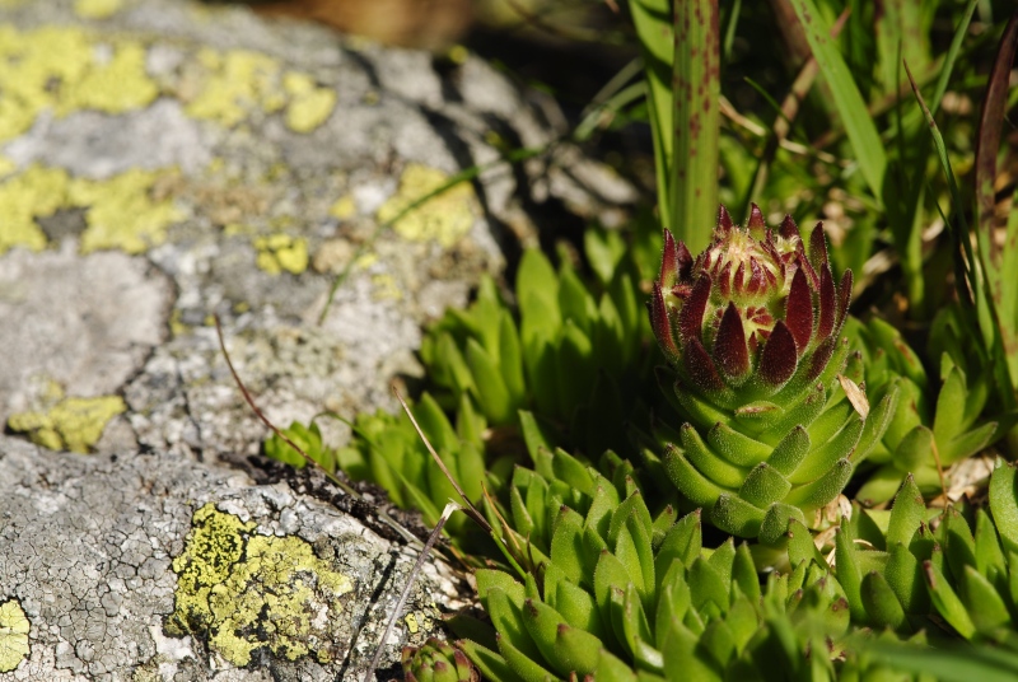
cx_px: 509
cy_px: 341
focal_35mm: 128
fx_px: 3611
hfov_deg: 16.0
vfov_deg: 10.8
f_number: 9
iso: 100
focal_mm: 85
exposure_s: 1/250
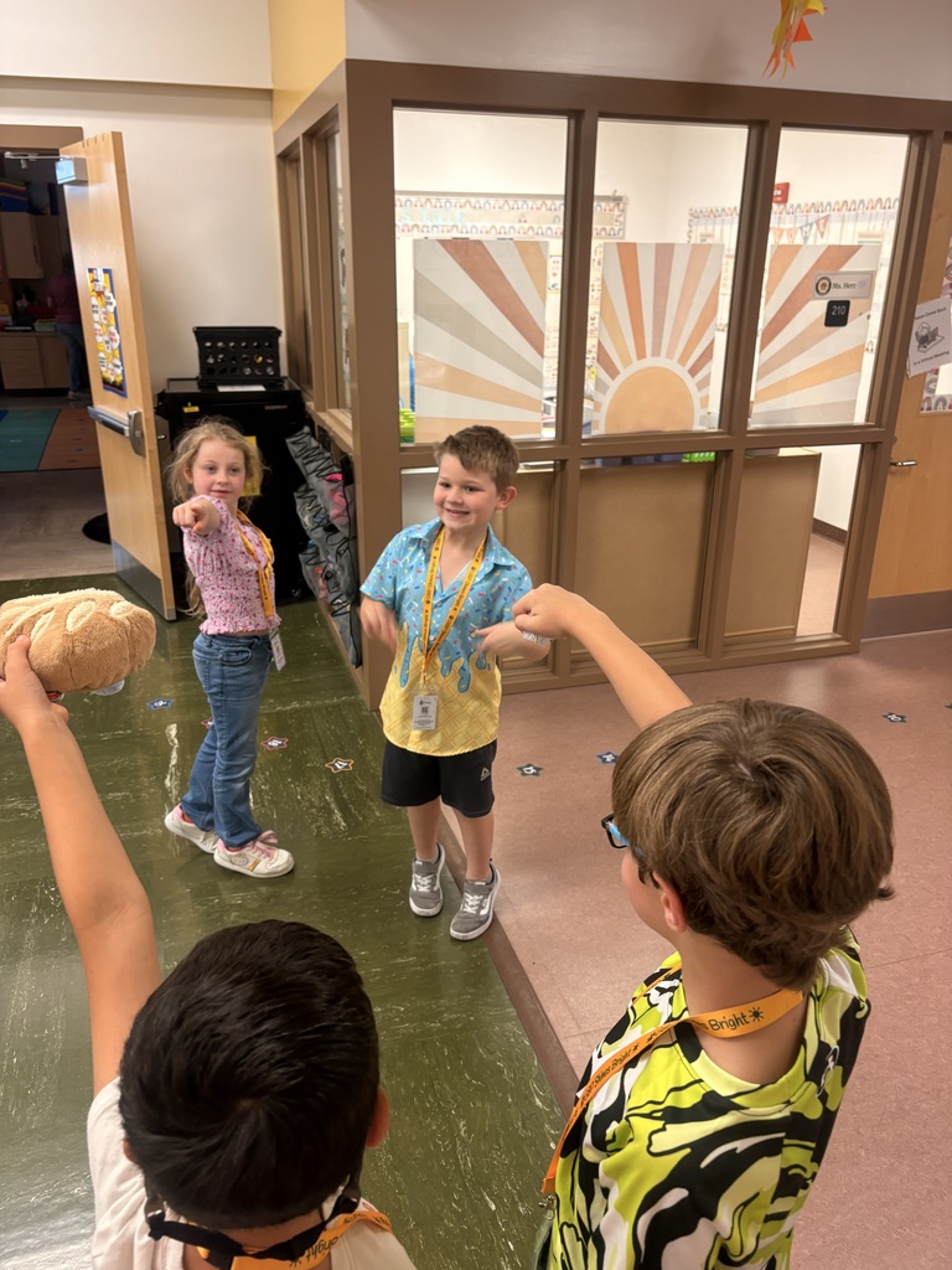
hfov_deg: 53.1
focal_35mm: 26
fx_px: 953
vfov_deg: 67.3
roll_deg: -0.8
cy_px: 635
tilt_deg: -22.2
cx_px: 476
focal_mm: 5.96
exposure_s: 1/60
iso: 125
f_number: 1.6
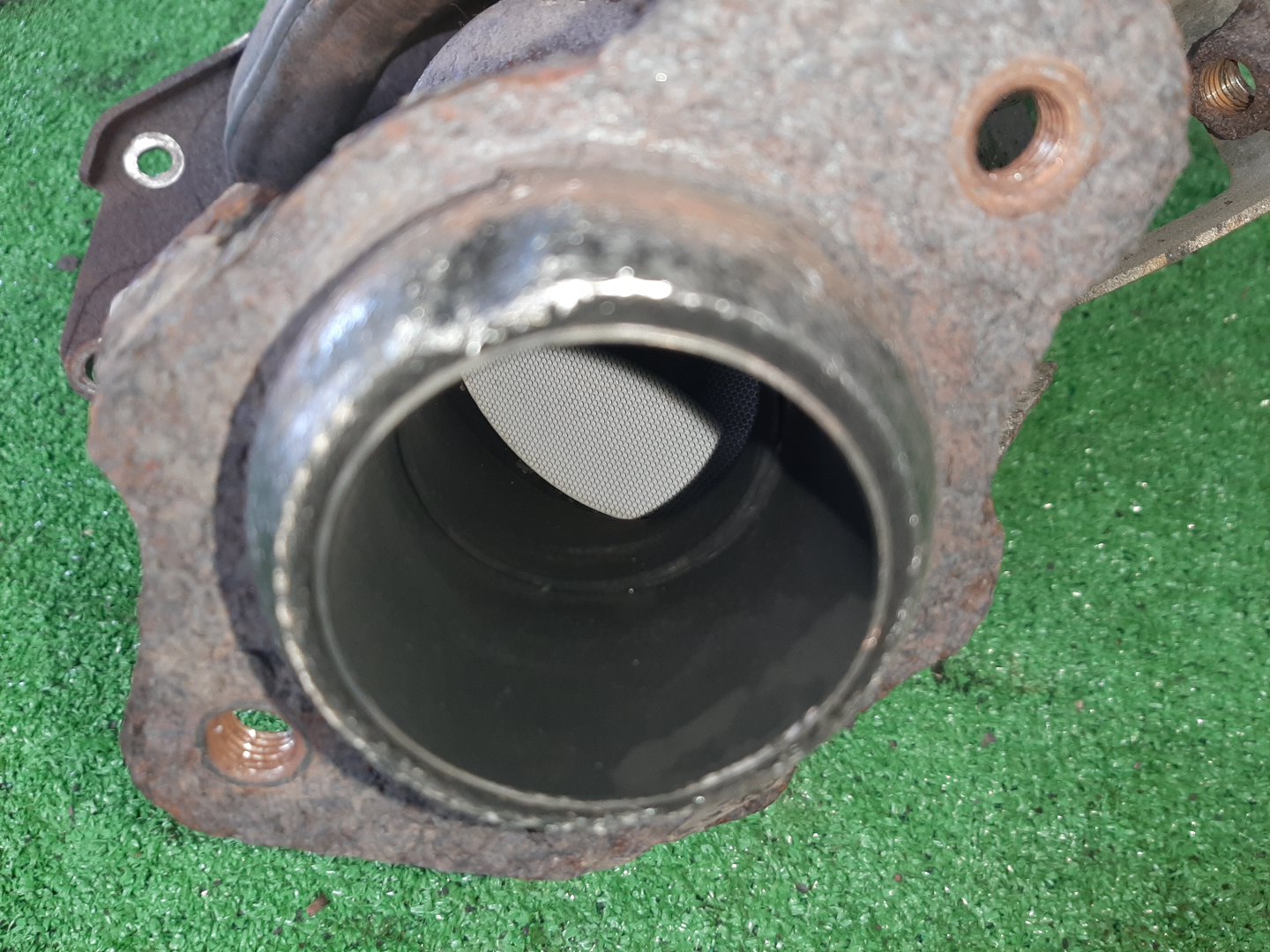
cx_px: 635
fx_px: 954
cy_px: 476
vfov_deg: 53.1
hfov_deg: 67.3
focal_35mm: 26
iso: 93
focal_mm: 3.93
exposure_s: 1/50
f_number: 1.7
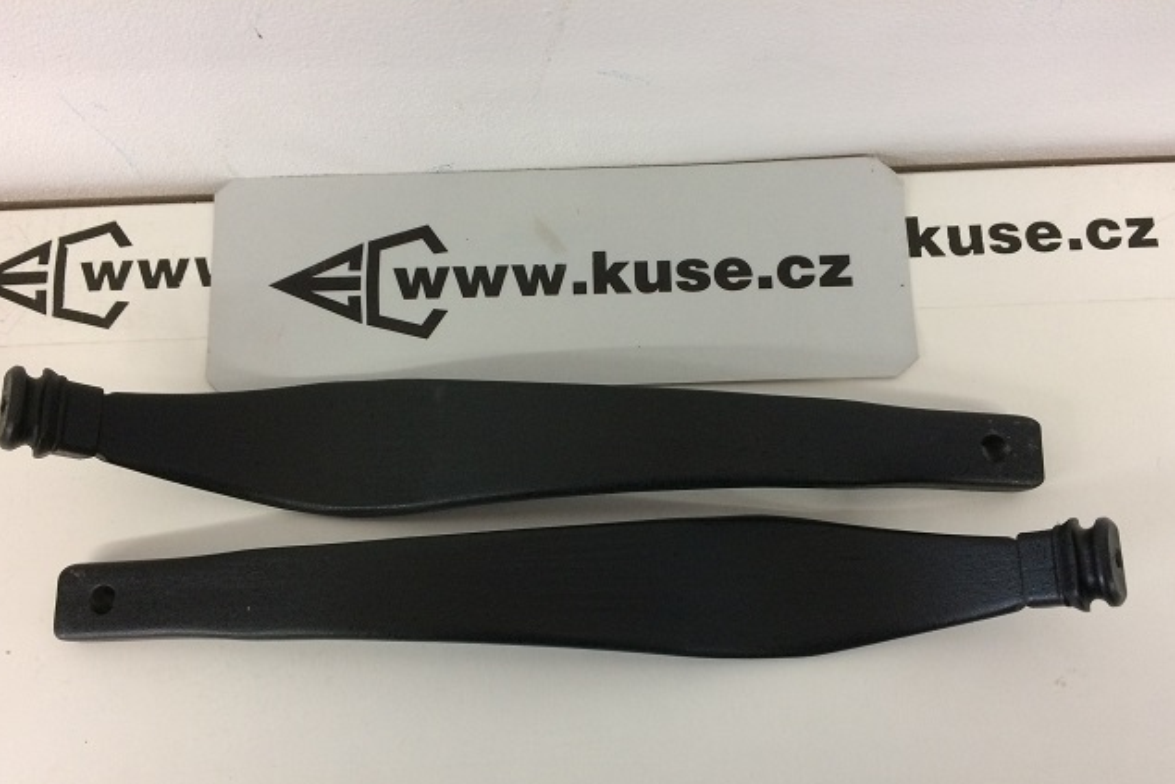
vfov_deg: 42.3
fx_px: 1012
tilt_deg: -79.0
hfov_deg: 60.3
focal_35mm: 31
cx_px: 582
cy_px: 451
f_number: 2.2
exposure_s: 1/33
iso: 200
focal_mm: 4.15
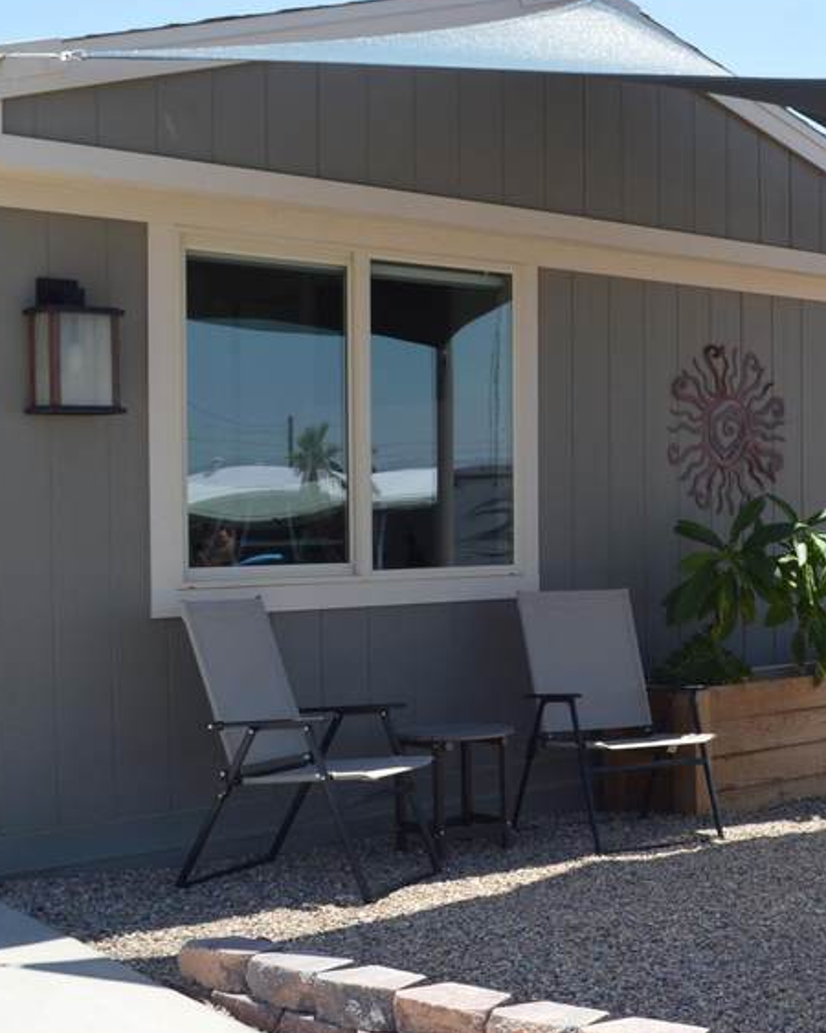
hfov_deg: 22.6
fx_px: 1957
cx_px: 887
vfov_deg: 29.6
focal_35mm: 64
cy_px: 548
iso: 100
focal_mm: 20
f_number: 8
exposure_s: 1/250
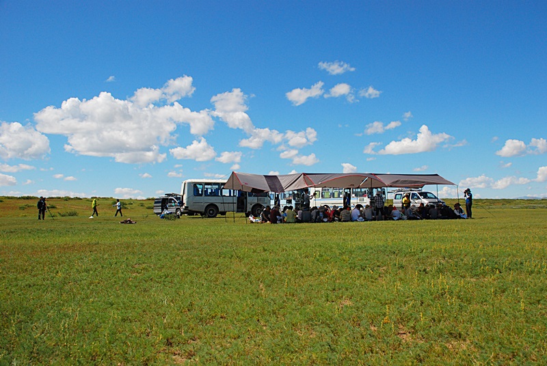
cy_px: 183
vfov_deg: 40.1
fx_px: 502
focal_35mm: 33
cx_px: 274
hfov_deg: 57.2
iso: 400
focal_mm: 22
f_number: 6.3
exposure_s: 1/1600
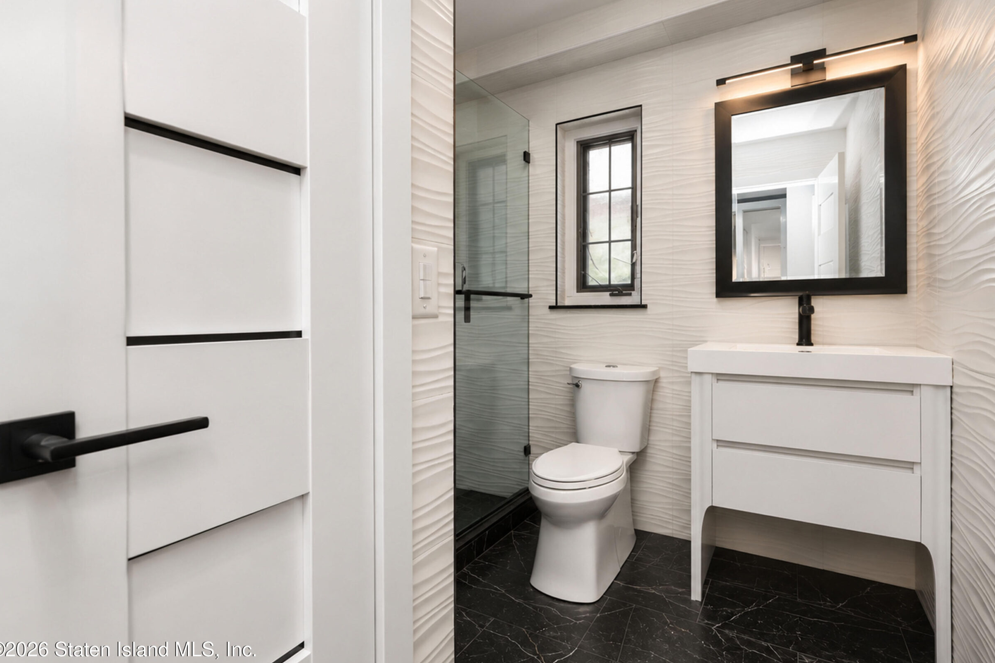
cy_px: 329
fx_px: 484
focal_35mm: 18
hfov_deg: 91.5
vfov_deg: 68.8
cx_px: 517
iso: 64
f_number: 5.6
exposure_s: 1/60
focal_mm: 16.5
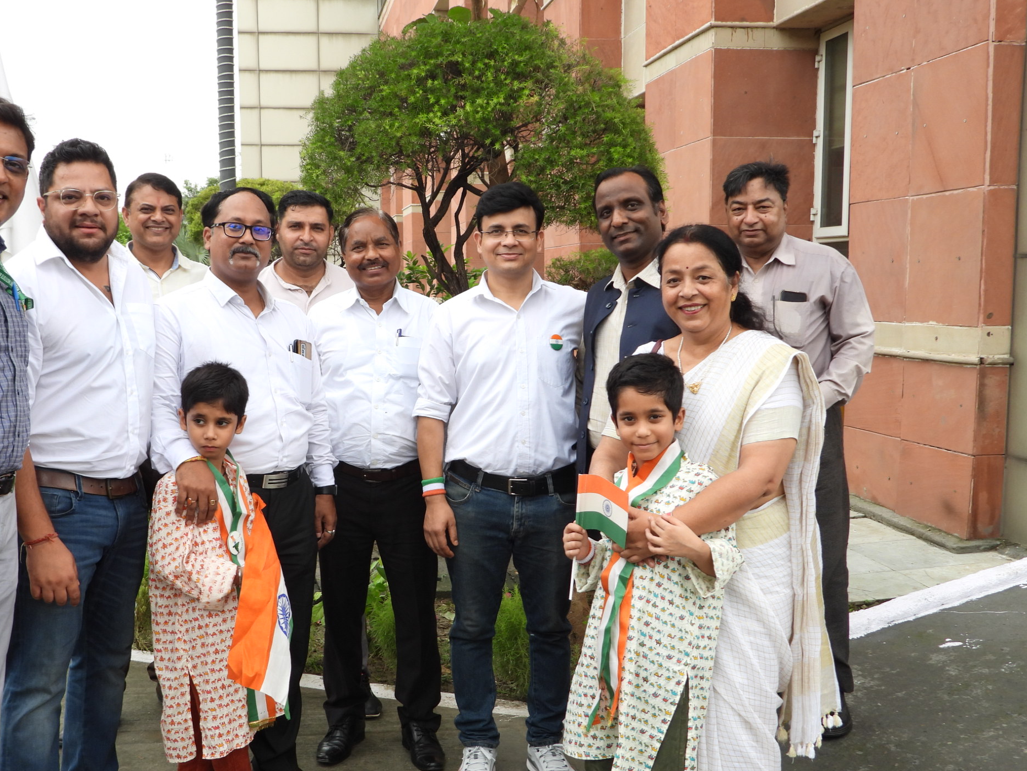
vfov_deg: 36.8
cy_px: 420
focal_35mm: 39
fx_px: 1157
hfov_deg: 47.6
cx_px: 422
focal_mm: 5.8
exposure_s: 1/250
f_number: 3.2
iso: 100
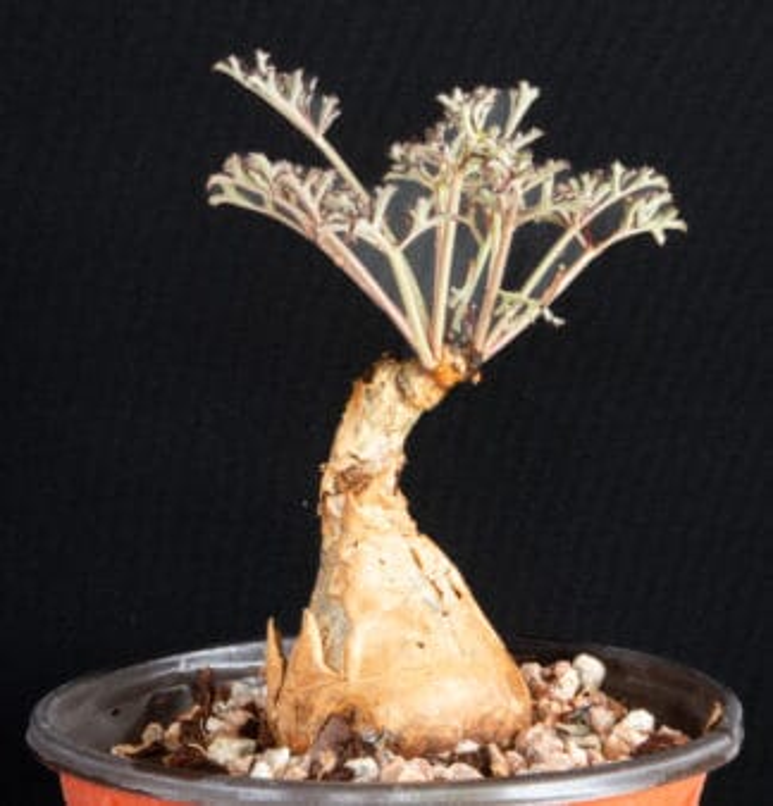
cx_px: 387
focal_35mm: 119
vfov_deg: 15.0
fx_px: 3059
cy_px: 229
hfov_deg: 14.4
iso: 100
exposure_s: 6
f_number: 36
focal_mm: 60
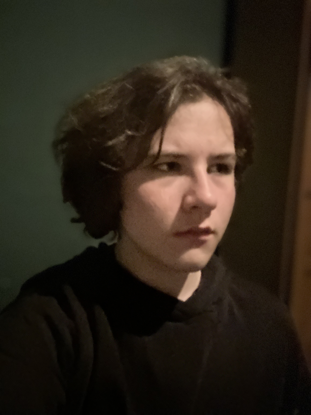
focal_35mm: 30
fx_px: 359
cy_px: 208
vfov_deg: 60.0
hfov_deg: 46.8
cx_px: 156
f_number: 1.9
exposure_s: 1/15
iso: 2000
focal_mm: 2.69
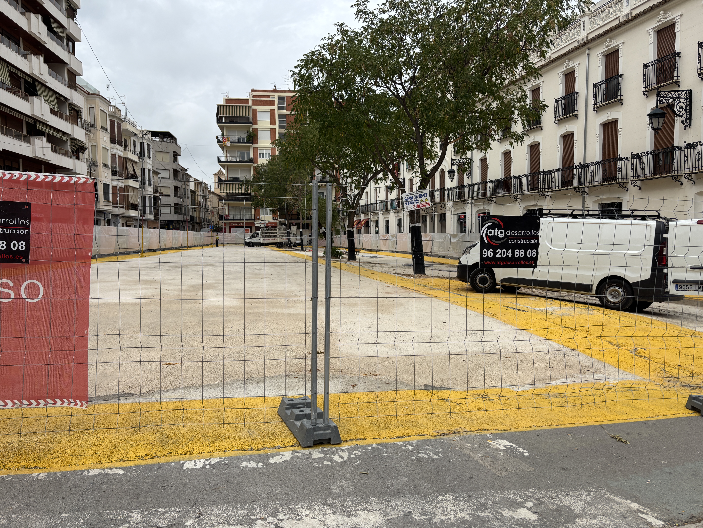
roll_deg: +0.5
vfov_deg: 53.1
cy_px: 264
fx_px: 528
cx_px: 352
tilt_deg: -3.7
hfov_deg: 67.3
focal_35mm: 26
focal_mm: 5.96
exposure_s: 1/2857
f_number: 1.6
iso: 50
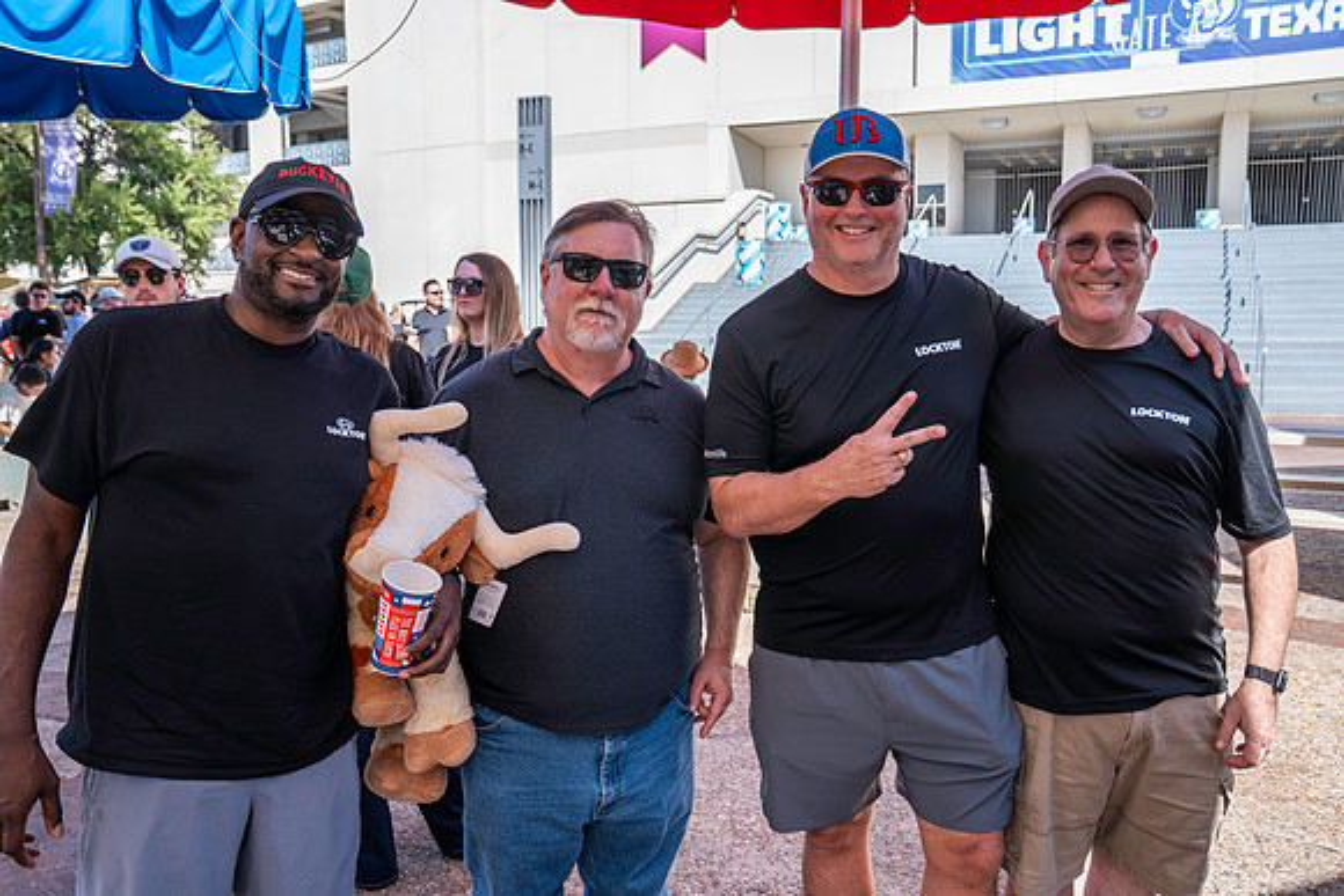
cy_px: 448
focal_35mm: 31
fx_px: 1158
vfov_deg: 42.3
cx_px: 672
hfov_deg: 60.3
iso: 160
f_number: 5.6
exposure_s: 1/200
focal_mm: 31
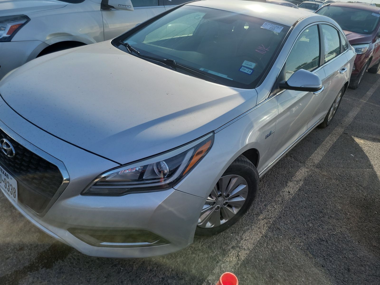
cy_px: 142
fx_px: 263
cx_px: 190
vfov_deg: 56.8
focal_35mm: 24
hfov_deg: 71.6
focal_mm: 6.7
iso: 50
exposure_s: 1/811
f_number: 1.8
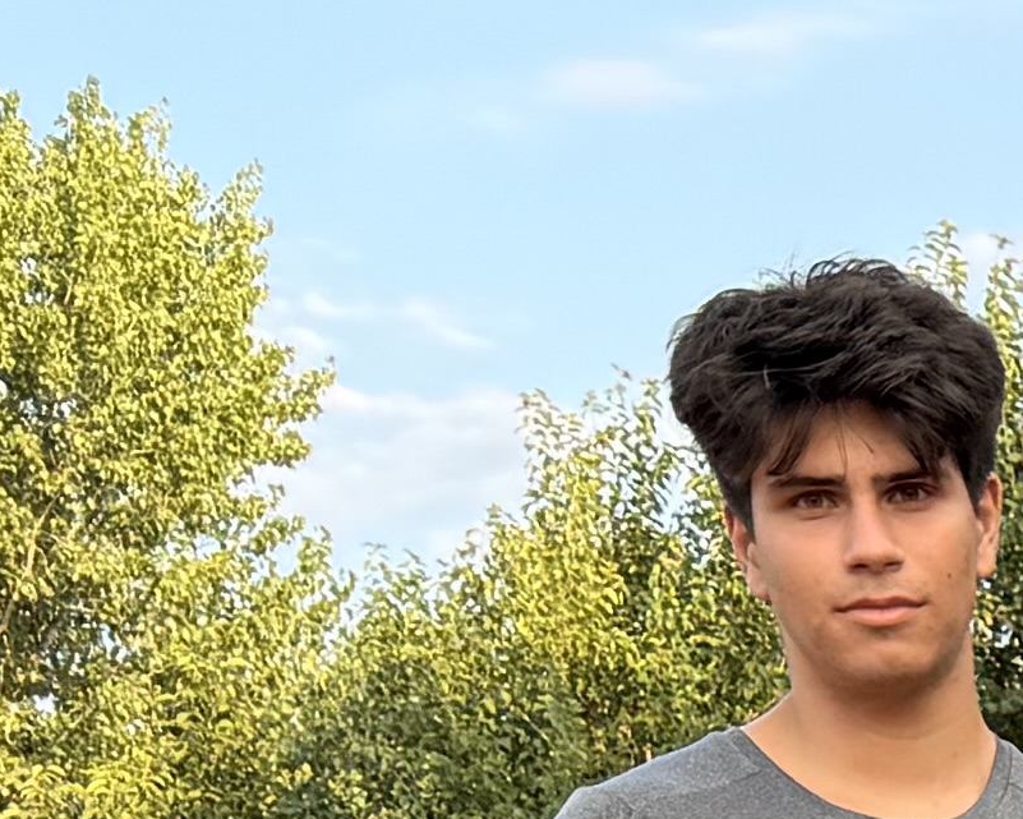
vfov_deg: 8.3
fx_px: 5057
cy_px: 2122
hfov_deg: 10.2
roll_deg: +3.2
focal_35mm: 167
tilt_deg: -7.5
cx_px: 2397
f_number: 1.78
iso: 100
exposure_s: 1/643
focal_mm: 6.76
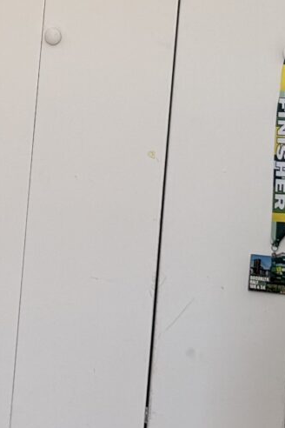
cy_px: -112
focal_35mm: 130
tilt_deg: +0.0
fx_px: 1544
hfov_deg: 10.1
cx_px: -182
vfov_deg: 15.1
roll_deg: -4.2
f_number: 1.78
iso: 64
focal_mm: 6.76
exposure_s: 1/121
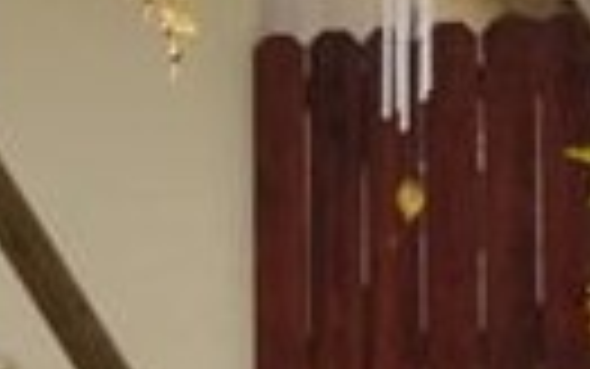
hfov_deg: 8.3
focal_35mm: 215
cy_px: 230
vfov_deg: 6.1
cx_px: -1130
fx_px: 3459
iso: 200
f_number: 13
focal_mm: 18
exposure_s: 1/160
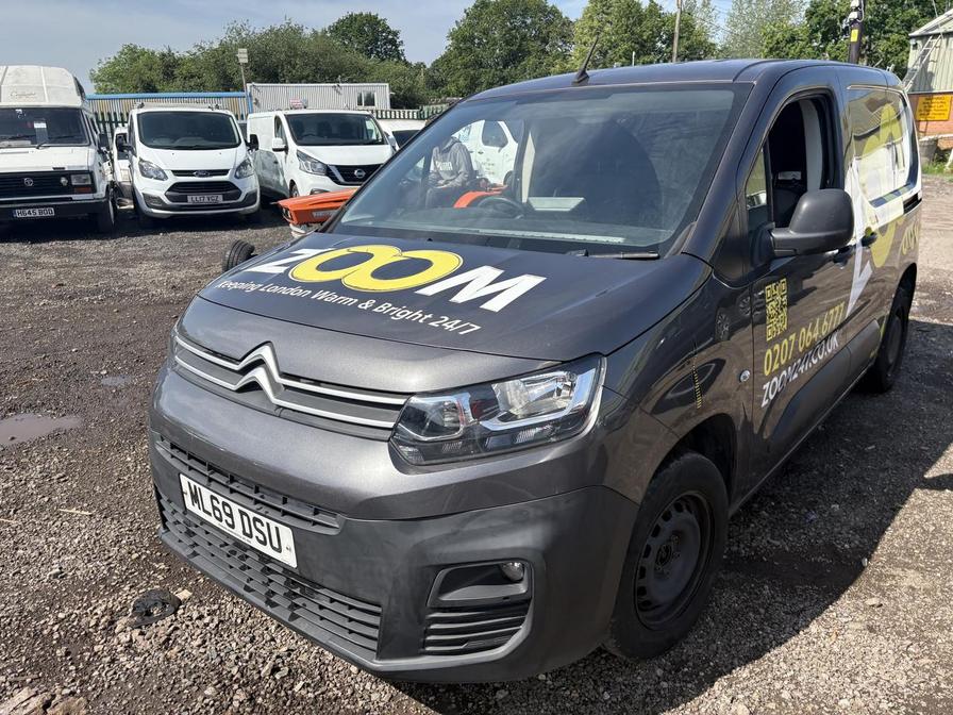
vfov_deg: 53.1
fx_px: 716
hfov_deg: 67.3
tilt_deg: -10.1
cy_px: 358
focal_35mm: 26
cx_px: 476
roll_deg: +3.4
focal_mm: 5.96
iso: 50
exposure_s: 1/2747
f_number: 1.6
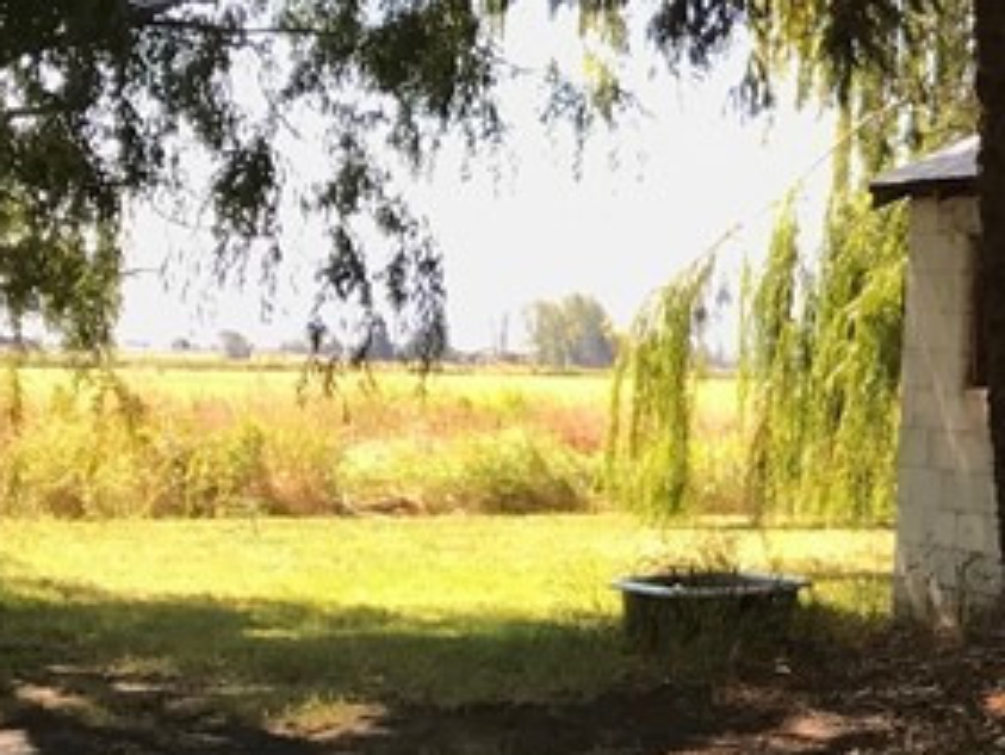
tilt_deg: +1.9
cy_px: 315
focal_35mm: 102
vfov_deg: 14.5
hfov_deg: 16.2
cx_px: 1813
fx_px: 2963
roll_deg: -2.2
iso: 20
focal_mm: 3.99
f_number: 1.8
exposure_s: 1/380
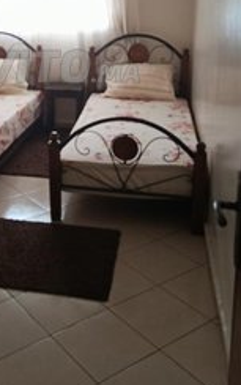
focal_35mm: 50
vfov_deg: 38.4
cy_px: 66
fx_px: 524
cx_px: 46
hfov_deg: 25.4
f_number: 1.7
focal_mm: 5.24
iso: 1165
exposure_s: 1/50
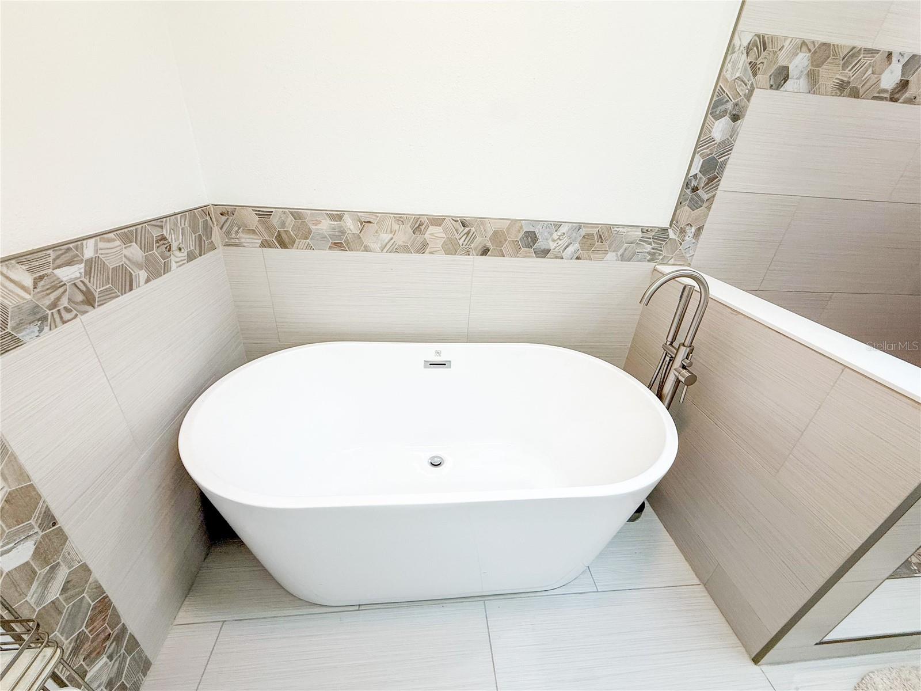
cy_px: 346
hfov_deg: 102.1
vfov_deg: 85.7
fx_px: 372
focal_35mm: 14
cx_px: 460
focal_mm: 2.22
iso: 80
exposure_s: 1/120
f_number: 2.2
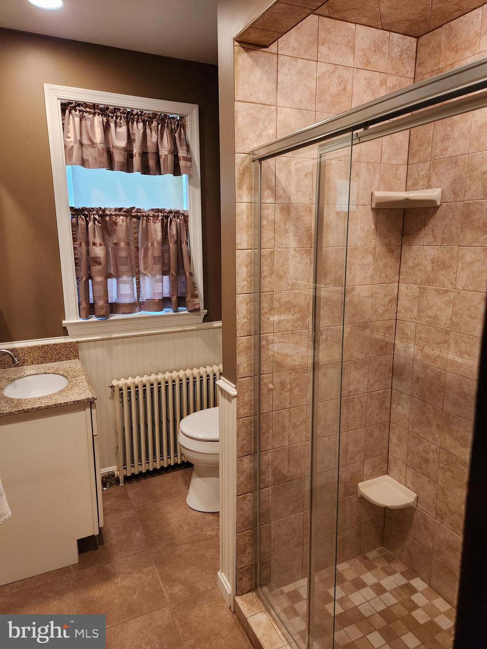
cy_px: 324
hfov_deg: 58.9
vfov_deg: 73.9
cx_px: 244
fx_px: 431
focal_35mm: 23
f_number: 1.8
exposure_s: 1/120
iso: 640
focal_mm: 5.4
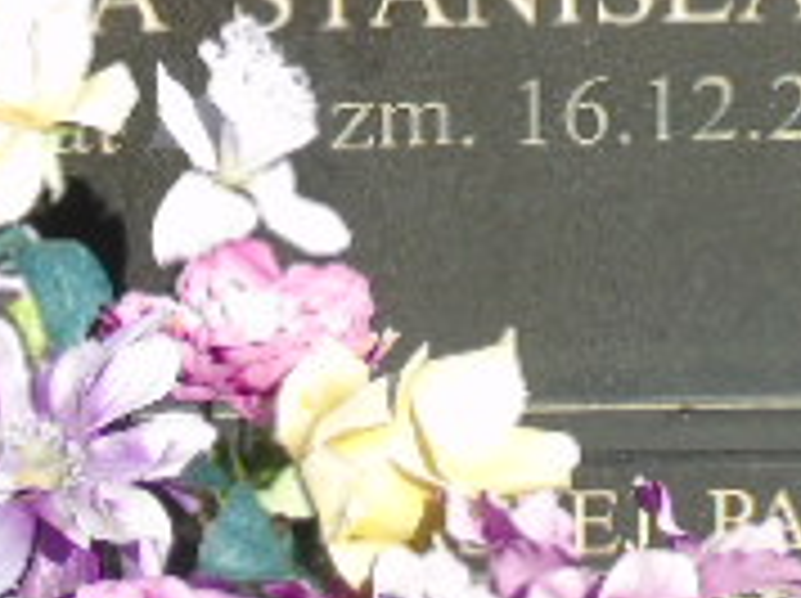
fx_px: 5153
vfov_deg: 6.6
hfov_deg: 8.9
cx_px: 400
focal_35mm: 223
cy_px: -310
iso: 80
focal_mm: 11
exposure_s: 1/400
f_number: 4.5
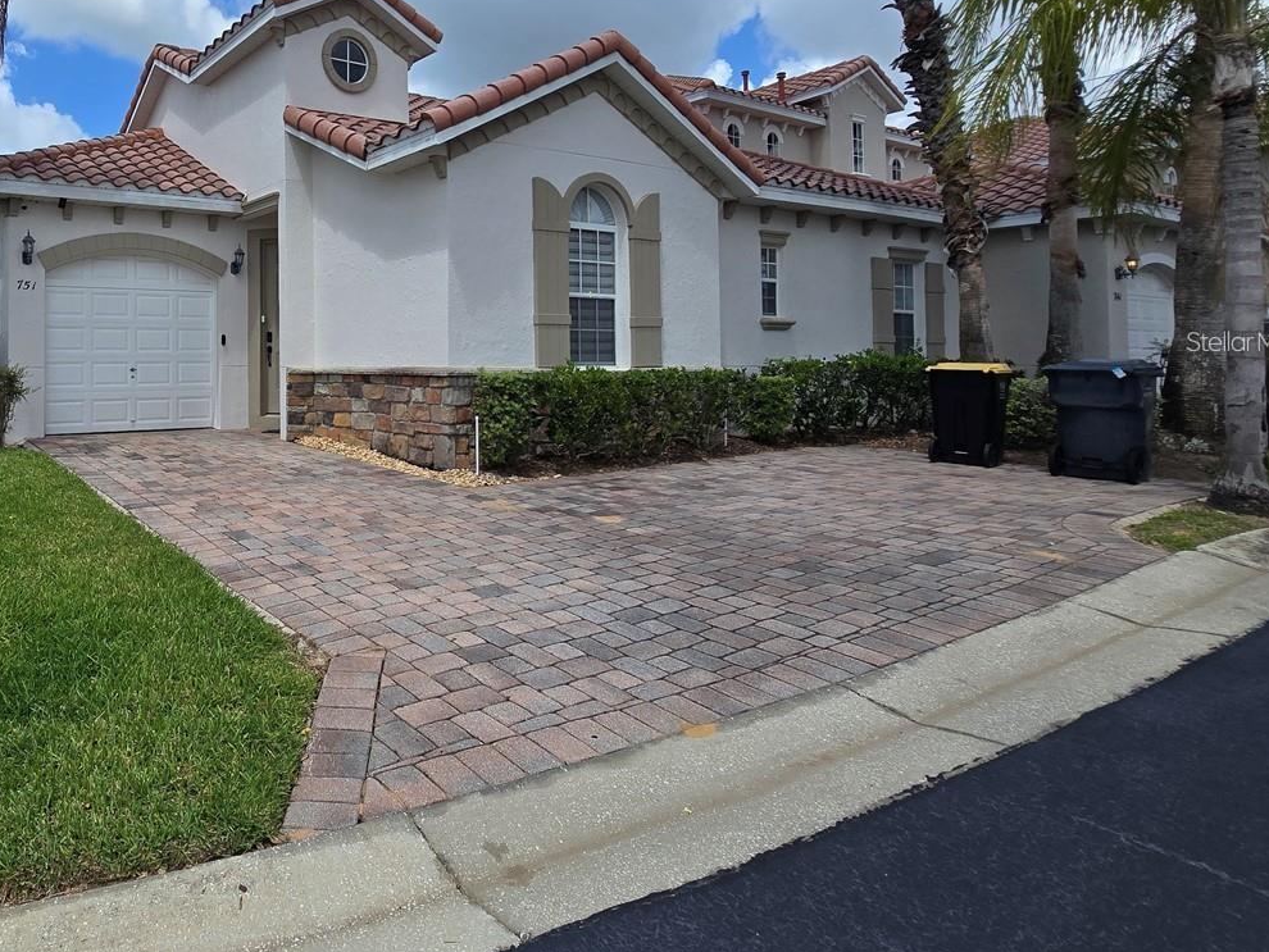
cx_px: 282
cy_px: 341
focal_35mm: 21
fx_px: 770
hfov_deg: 72.2
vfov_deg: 62.3
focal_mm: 2.2
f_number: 2.2
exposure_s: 1/2693
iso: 50
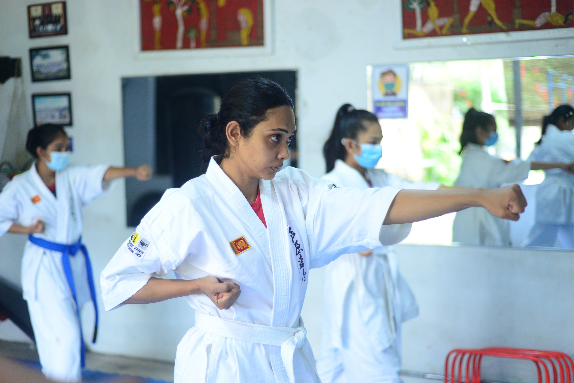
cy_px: 192
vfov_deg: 27.0
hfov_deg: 39.6
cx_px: 287
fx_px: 797
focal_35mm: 50
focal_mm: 50
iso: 1000
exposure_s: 1/200
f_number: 2
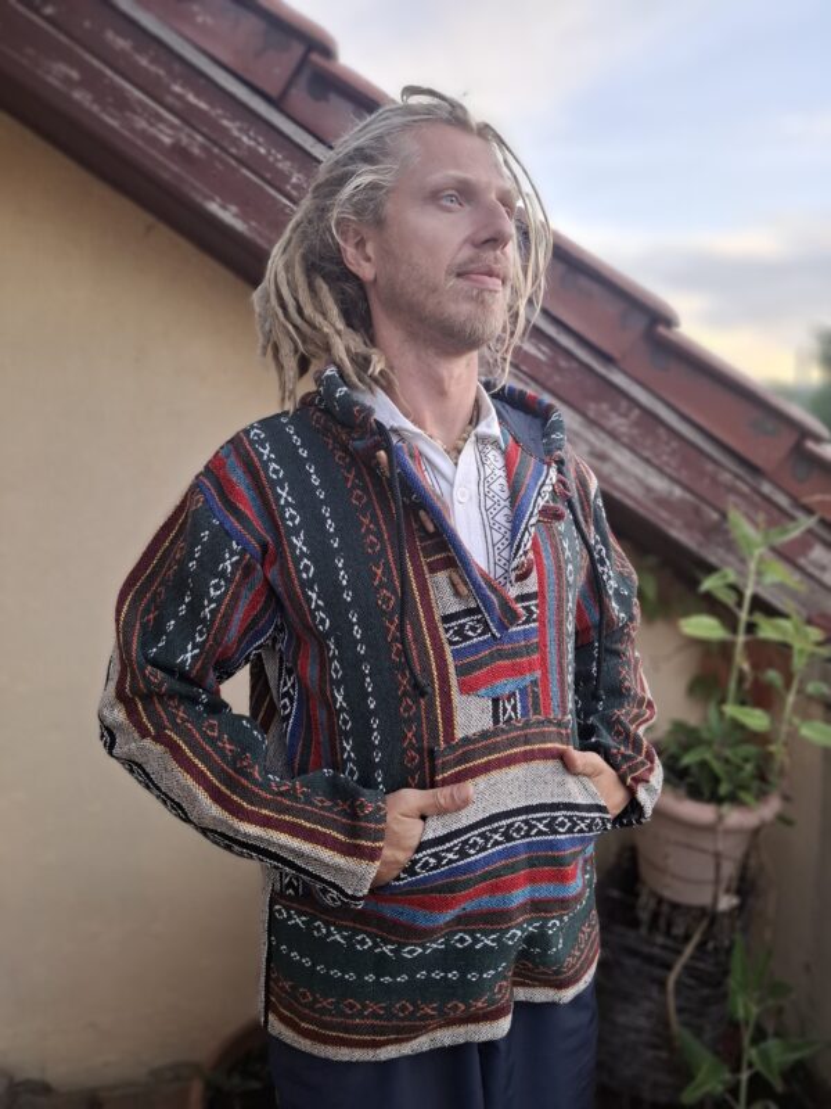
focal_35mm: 23
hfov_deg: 58.9
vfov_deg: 73.9
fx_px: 736
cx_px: 416
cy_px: 554
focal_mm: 5.54
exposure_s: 1/100
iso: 100
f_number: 1.8
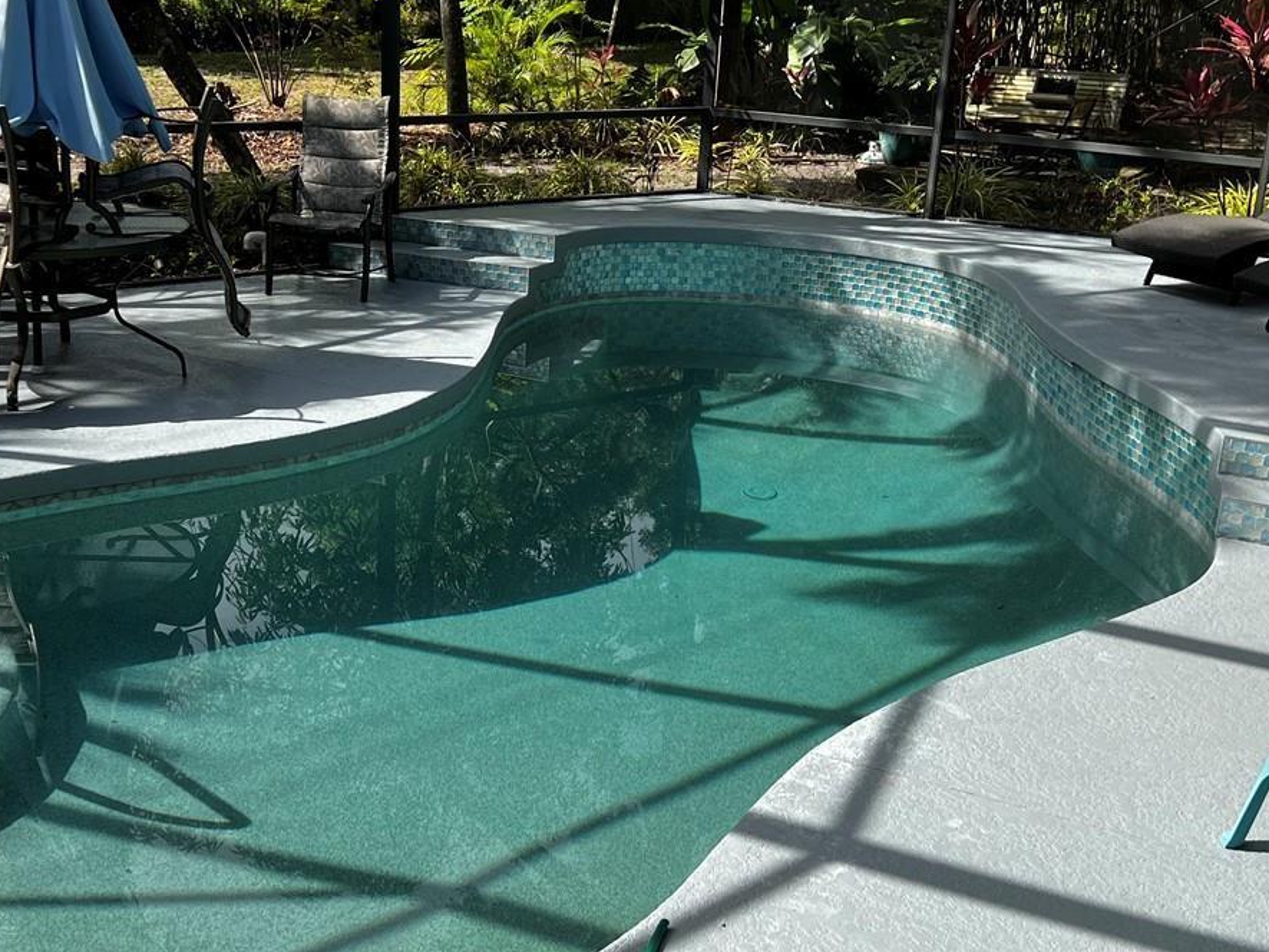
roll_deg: -3.0
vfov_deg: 30.9
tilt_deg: -17.9
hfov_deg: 40.4
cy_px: 460
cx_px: 579
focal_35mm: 47
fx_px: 1723
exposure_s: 1/2045
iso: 50
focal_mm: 5.7
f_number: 1.5
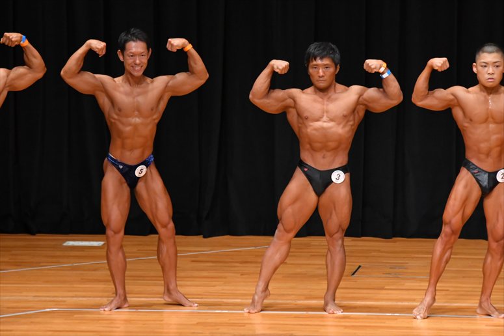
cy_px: 168
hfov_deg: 6.9
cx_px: 252
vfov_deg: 4.6
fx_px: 4198
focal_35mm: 300
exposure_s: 1/400
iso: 4000
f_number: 5.6
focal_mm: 200
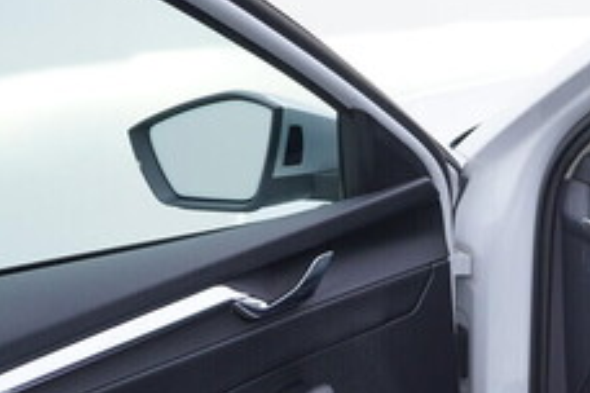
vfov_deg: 15.6
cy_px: 291
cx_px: 580
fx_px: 1426
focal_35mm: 87
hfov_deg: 22.5
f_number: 3.5
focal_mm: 24
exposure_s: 1/60
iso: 125
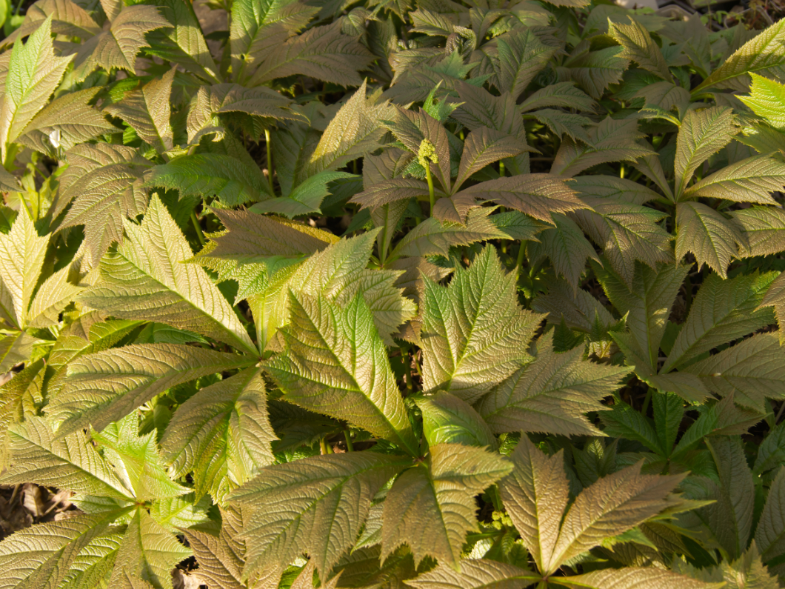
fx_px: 1111
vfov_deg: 29.7
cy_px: 294
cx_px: 382
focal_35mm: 49
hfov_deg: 38.9
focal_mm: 30
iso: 100
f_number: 5.6
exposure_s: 1/60
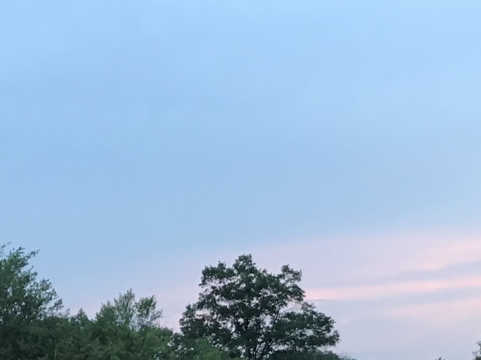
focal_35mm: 97
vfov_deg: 14.7
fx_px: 1348
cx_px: 61
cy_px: 442
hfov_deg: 19.9
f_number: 1.8
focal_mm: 3.99
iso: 80
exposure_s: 1/30
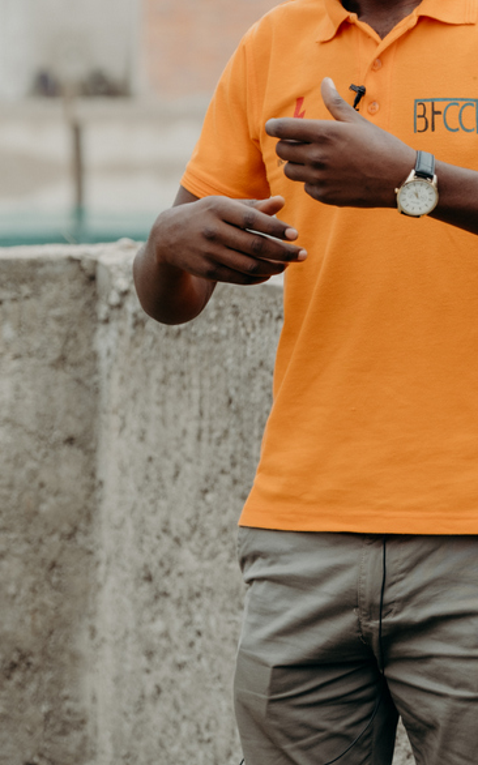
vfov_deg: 9.2
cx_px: 383
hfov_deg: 5.8
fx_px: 4755
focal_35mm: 228
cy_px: 226
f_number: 4
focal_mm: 87.1
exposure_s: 1/640
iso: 250
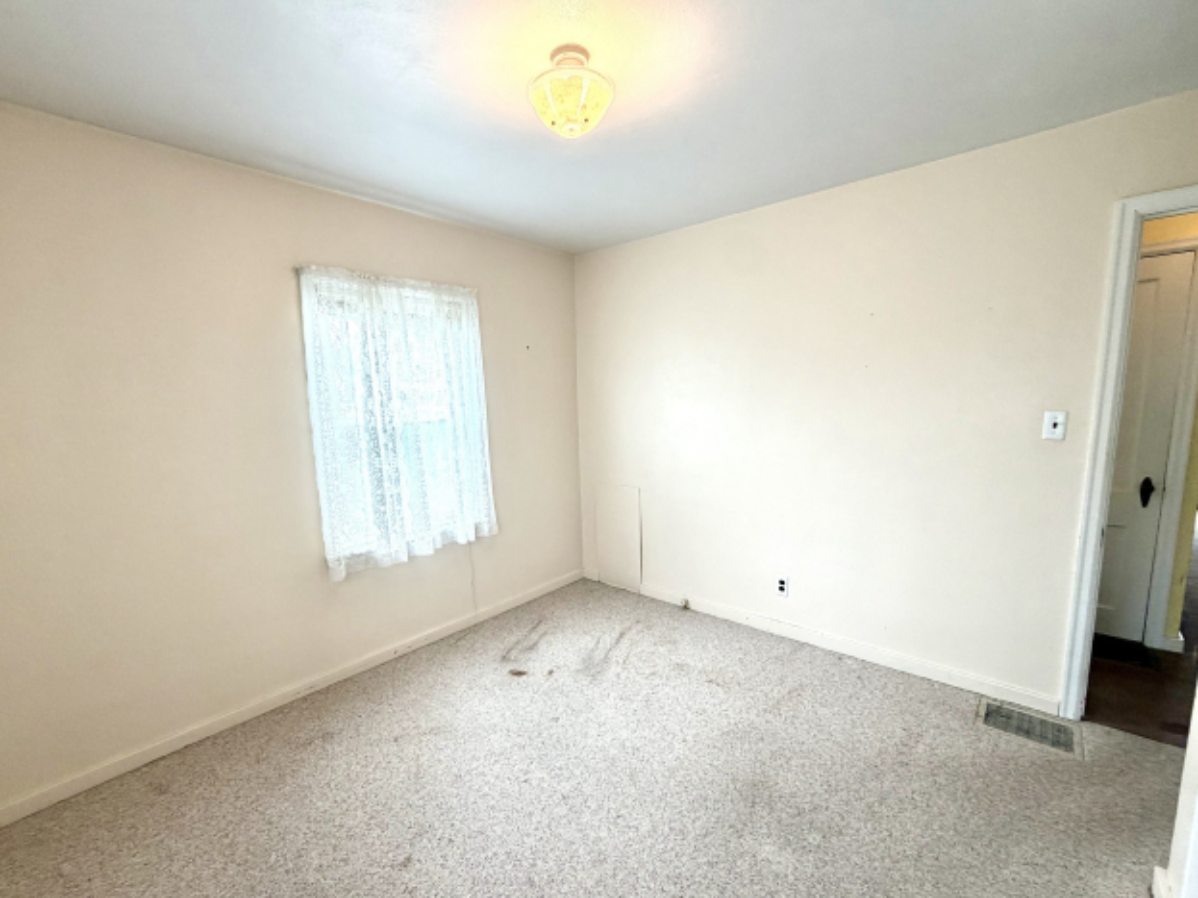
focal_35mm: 15
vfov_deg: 81.7
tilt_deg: -8.3
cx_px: 578
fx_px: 519
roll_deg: +2.2
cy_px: 463
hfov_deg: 98.1
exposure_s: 1/120
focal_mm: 2.22
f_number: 2.2
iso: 125
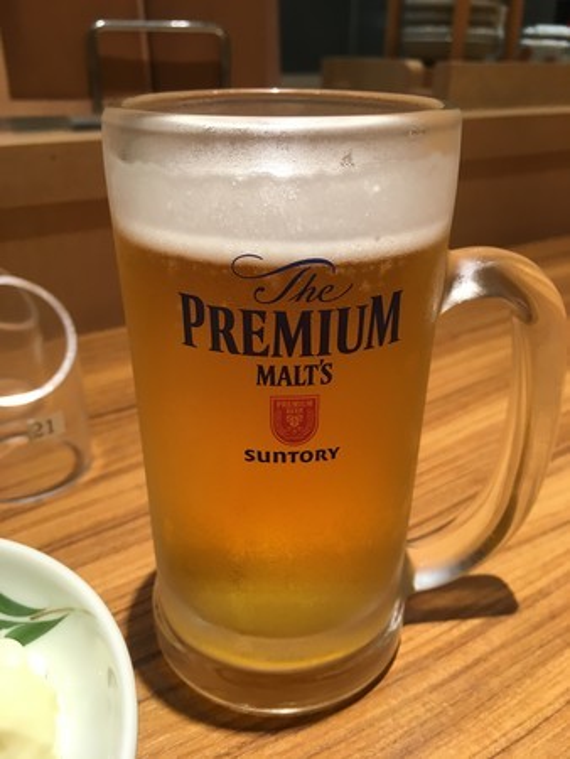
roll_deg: -1.2
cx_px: 285
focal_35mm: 29
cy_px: 380
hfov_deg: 48.3
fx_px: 636
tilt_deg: -27.8
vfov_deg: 61.6
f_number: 2.2
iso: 40
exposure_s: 1/30
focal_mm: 4.15
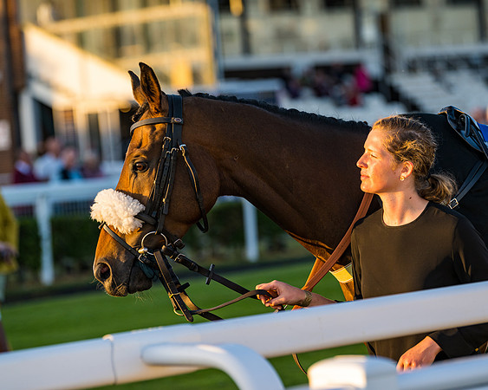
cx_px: 259
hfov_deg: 10.7
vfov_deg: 8.5
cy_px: 194
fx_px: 2616
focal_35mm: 181
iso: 400
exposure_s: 1/640
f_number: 4
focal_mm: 160
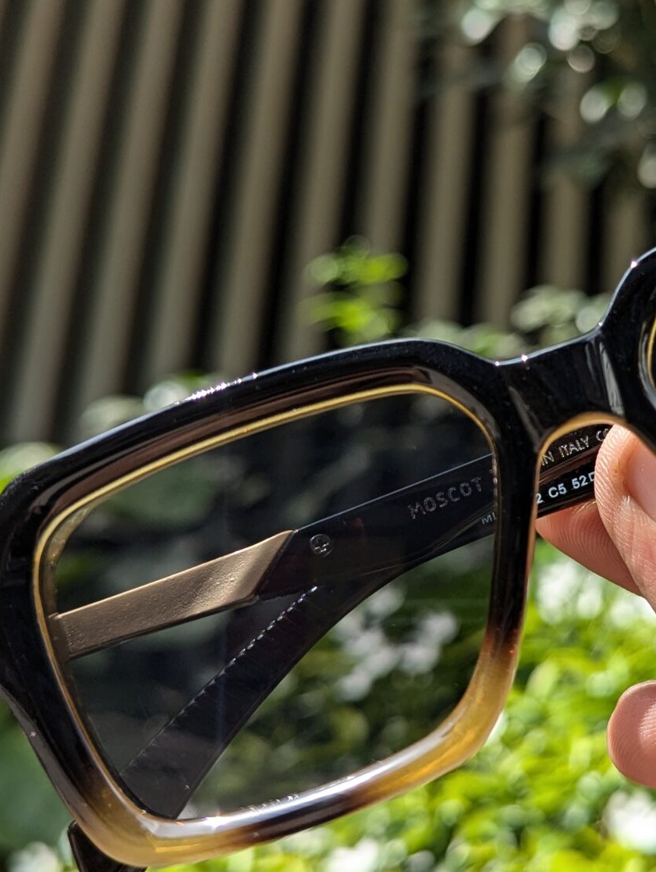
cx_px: 580
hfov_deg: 25.8
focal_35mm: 55
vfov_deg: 34.8
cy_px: 366
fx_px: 1386
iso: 39
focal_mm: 6.81
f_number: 1.85
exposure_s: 1/967
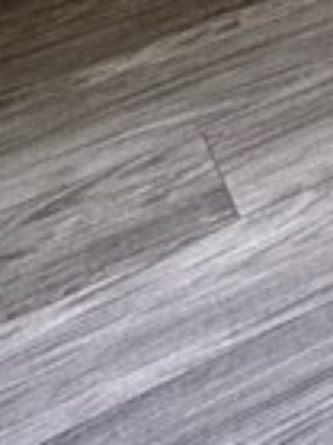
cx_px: 647
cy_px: -640
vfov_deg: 13.5
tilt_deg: -4.6
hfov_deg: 12.7
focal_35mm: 103
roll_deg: +1.4
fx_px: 1323
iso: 160
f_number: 2.2
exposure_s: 1/99
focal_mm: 2.22
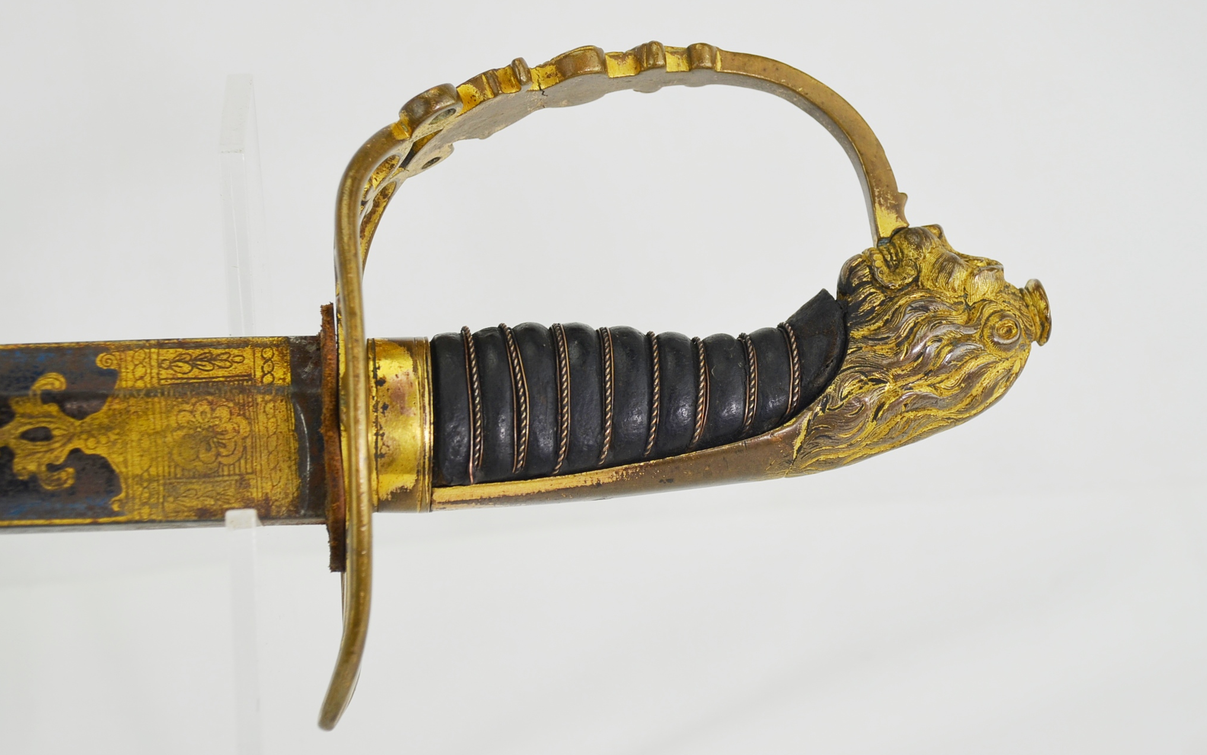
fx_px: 3158
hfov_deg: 21.6
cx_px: 689
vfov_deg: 13.6
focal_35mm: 96
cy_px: 365
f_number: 5.6
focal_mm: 52
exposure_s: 1/125
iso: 220
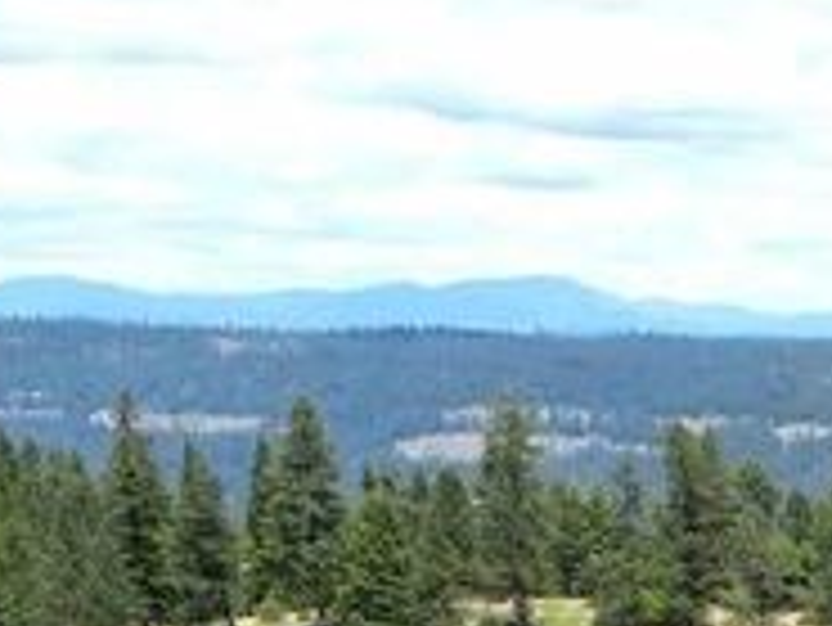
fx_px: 3199
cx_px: 1875
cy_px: 1243
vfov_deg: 10.3
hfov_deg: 12.3
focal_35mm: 133
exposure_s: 1/3200
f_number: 1.7
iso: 140
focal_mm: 6.72
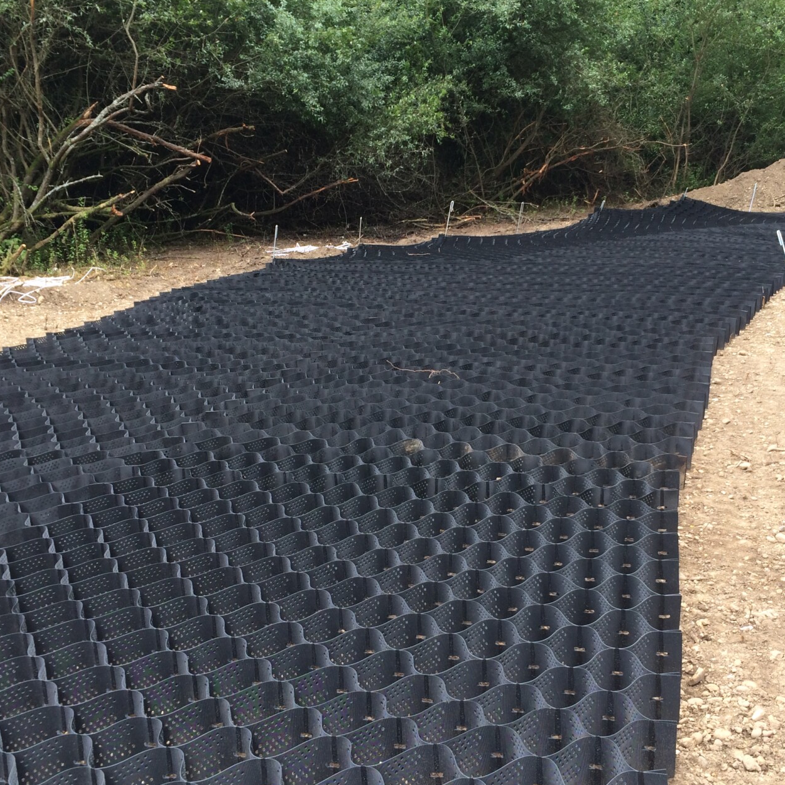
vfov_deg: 40.0
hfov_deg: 40.0
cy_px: 411
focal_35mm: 42
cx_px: 429
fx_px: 1078
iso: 32
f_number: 2.2
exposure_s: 1/237
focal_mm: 4.12
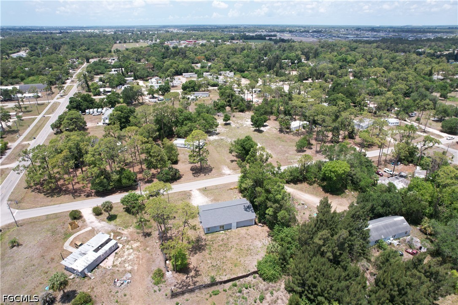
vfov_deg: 57.2
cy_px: 152
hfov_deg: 78.6
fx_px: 280
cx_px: 229
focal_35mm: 22
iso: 120
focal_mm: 8.38
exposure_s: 1/1500
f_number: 2.8
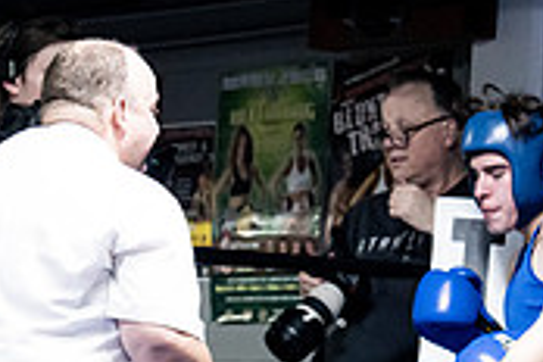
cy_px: 548
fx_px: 3529
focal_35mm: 234
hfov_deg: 8.8
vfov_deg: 5.8
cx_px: 396
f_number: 2.8
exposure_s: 1/1000
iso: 8000
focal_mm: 70
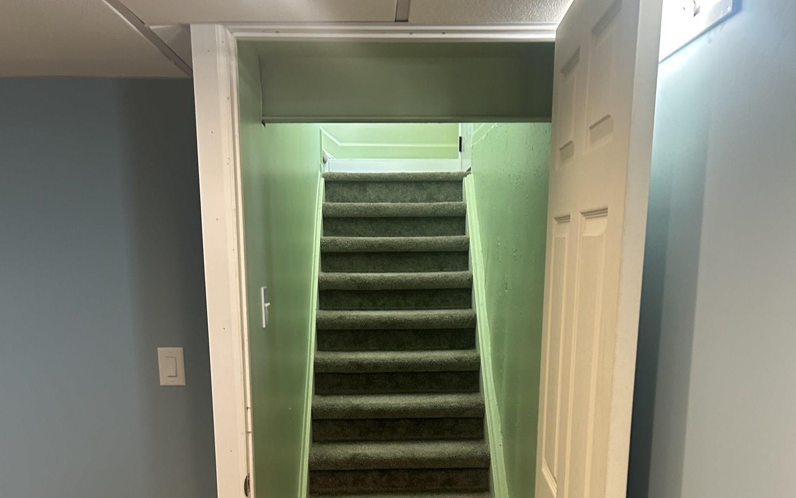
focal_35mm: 37
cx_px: 399
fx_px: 803
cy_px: 429
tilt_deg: -13.1
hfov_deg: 52.7
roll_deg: +0.4
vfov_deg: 33.0
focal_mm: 5.7
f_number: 1.5
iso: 200
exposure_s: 1/60
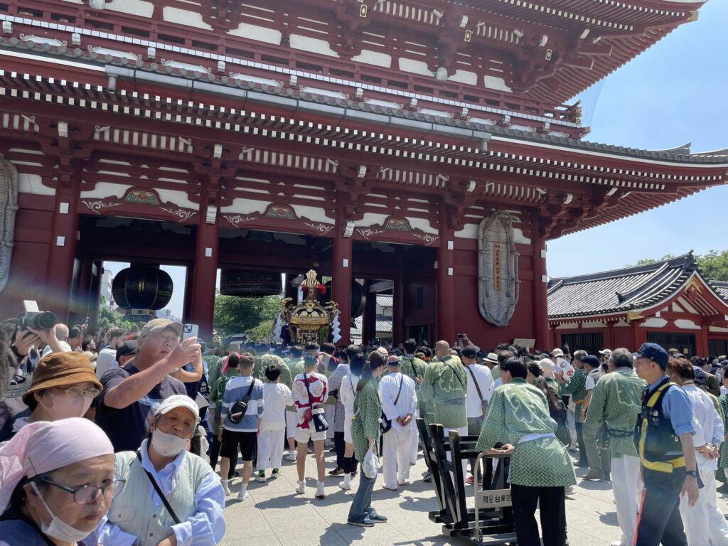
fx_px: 547
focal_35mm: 26
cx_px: 364
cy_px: 273
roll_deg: -0.6
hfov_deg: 67.3
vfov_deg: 53.1
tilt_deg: +6.6
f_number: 1.6
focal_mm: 4.2
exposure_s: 1/1595
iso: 32
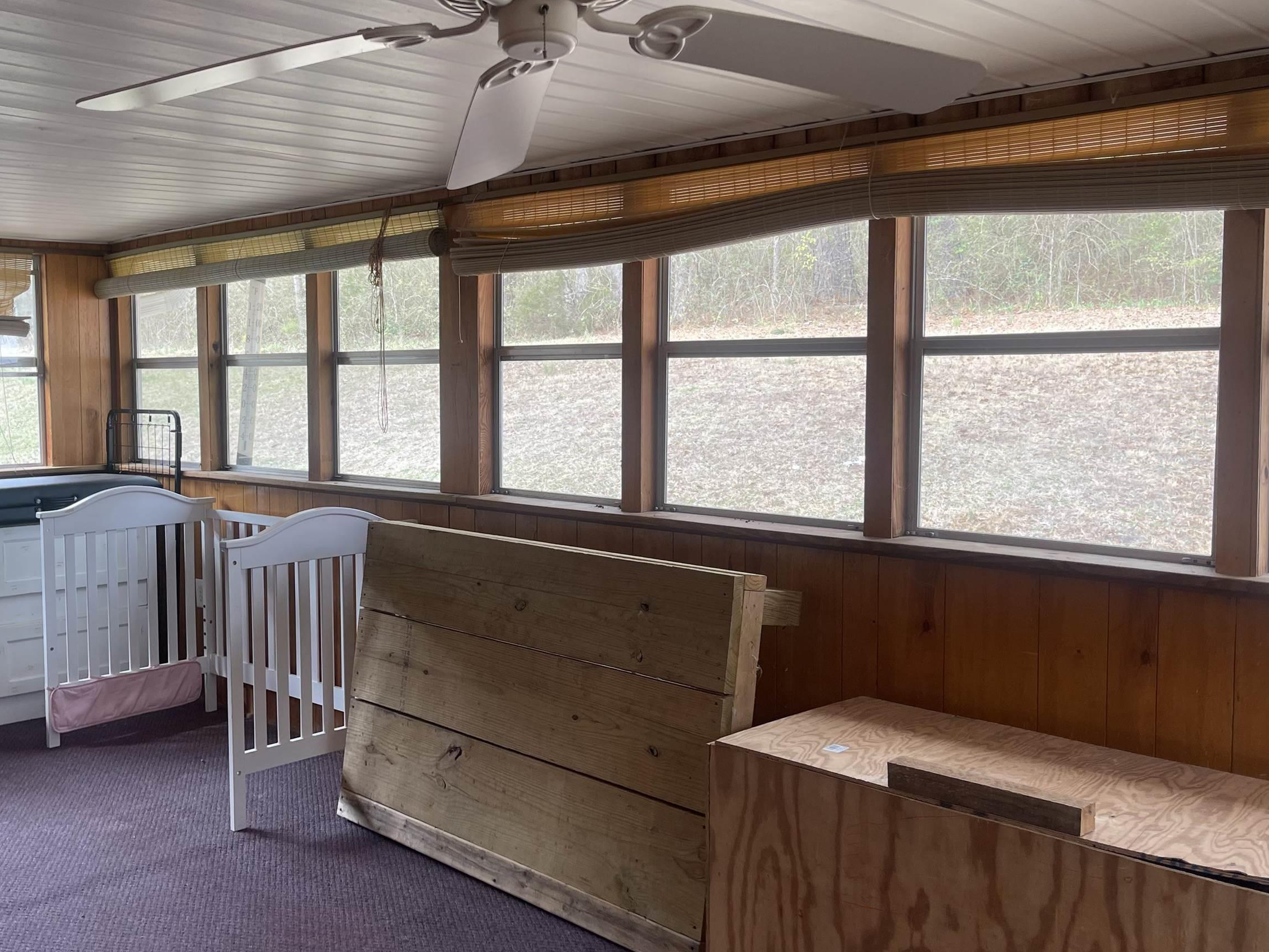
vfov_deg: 40.7
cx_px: 461
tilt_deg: -4.1
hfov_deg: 52.0
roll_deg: +0.9
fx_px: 1283
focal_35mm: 35
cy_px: 464
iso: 50
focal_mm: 5.1
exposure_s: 1/121
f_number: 1.6
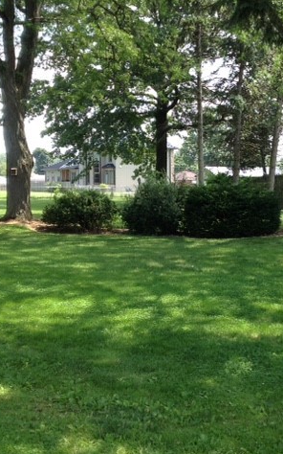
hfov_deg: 25.5
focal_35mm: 50
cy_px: 228
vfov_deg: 40.3
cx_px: 215
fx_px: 617
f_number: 2.4
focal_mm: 4.28
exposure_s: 1/383
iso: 50
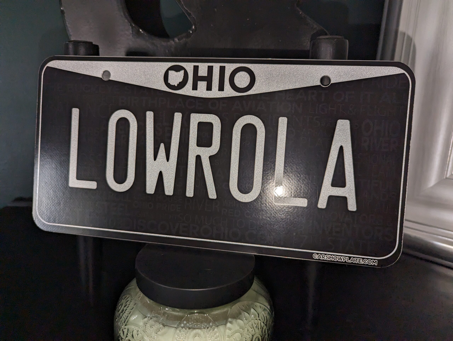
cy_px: 170
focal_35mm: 24
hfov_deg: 71.5
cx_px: 226
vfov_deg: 56.9
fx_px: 315
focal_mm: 6.81
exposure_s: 1/161
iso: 47
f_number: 1.85
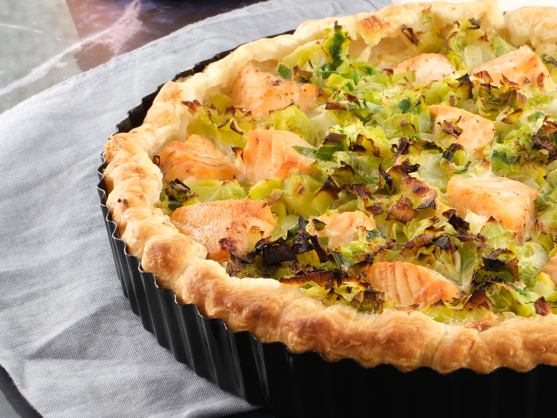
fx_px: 1979
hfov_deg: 15.9
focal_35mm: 123
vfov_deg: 12.0
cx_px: 466
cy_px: 131
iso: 200
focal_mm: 47
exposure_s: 1/15
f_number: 13
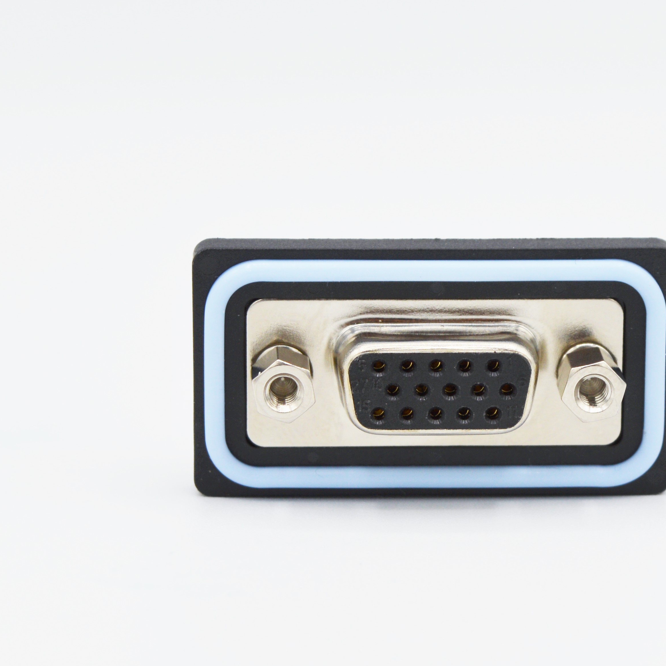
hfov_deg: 16.4
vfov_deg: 16.4
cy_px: 352
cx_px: 440
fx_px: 2307
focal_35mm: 106
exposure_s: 1/250
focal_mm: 46
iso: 100
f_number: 8
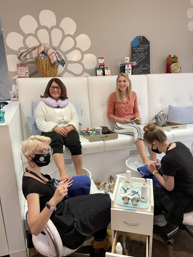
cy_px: 132
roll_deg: +1.5
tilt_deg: -15.7
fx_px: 201
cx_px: 95
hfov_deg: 51.4
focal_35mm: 27
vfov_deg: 65.3
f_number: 1.6
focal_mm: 4.2
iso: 125
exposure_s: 1/60
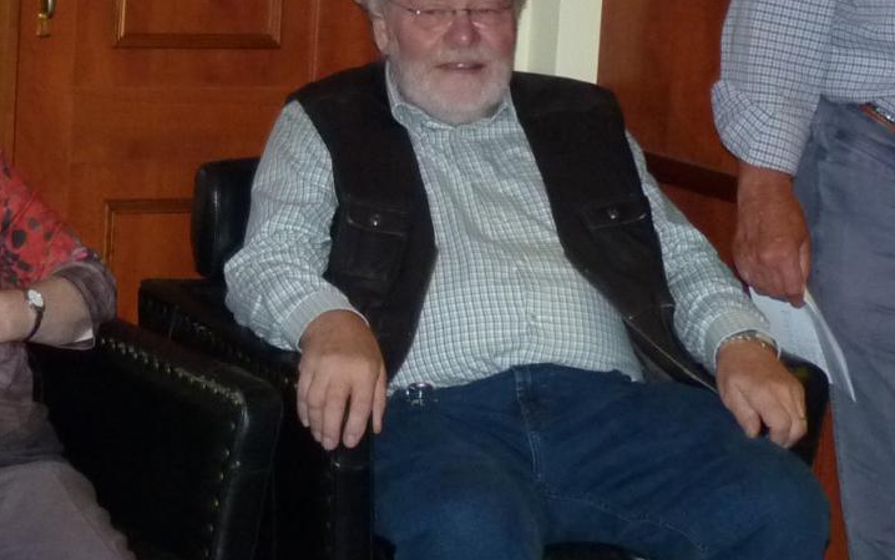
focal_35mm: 136
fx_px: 3318
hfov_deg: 15.4
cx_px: 400
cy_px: 222
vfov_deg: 9.6
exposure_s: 1/8
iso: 250
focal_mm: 8
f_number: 3.2
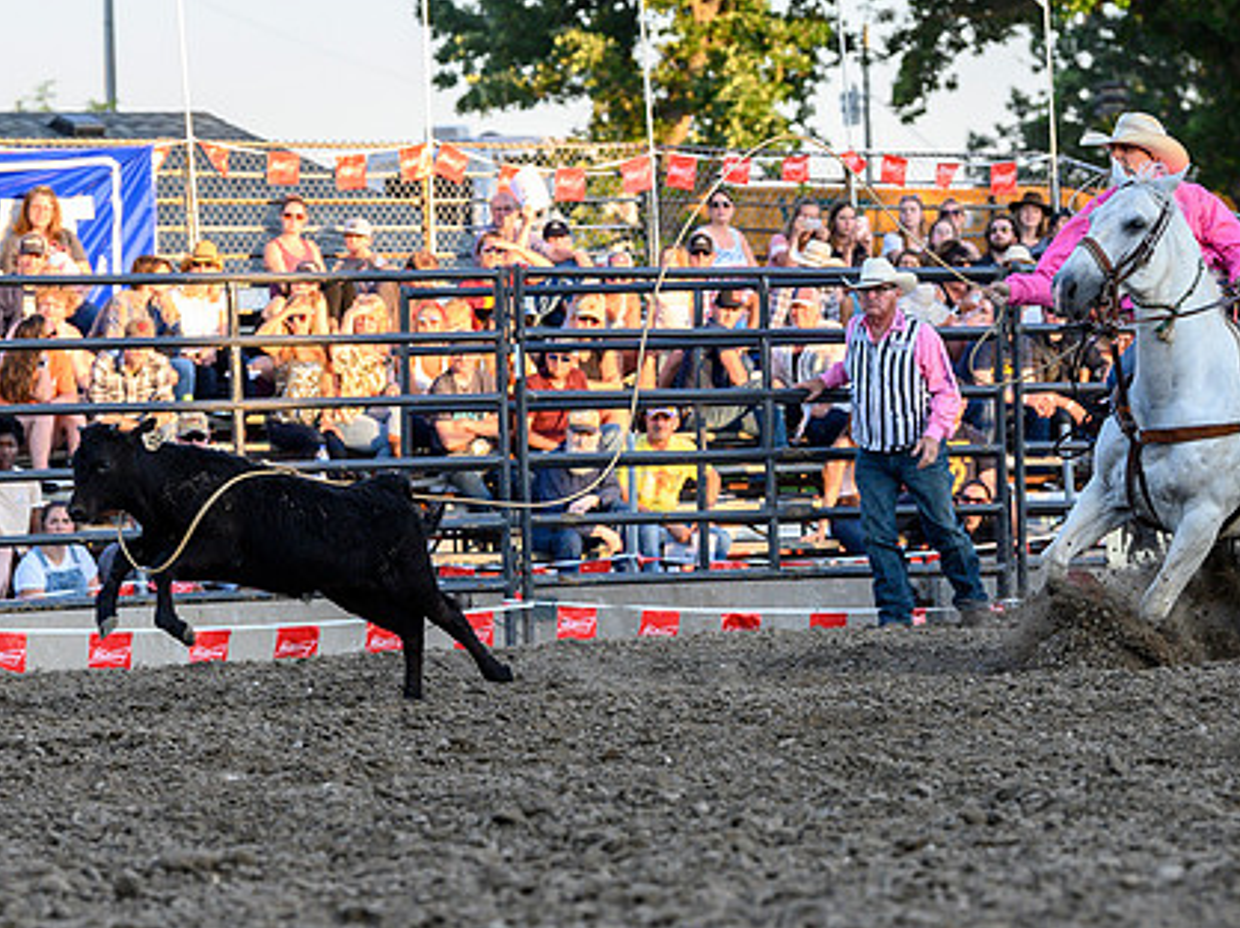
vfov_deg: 7.2
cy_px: 441
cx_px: 542
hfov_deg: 9.6
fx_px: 7411
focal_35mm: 207
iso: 1600
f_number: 4.5
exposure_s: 1/1250
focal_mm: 130
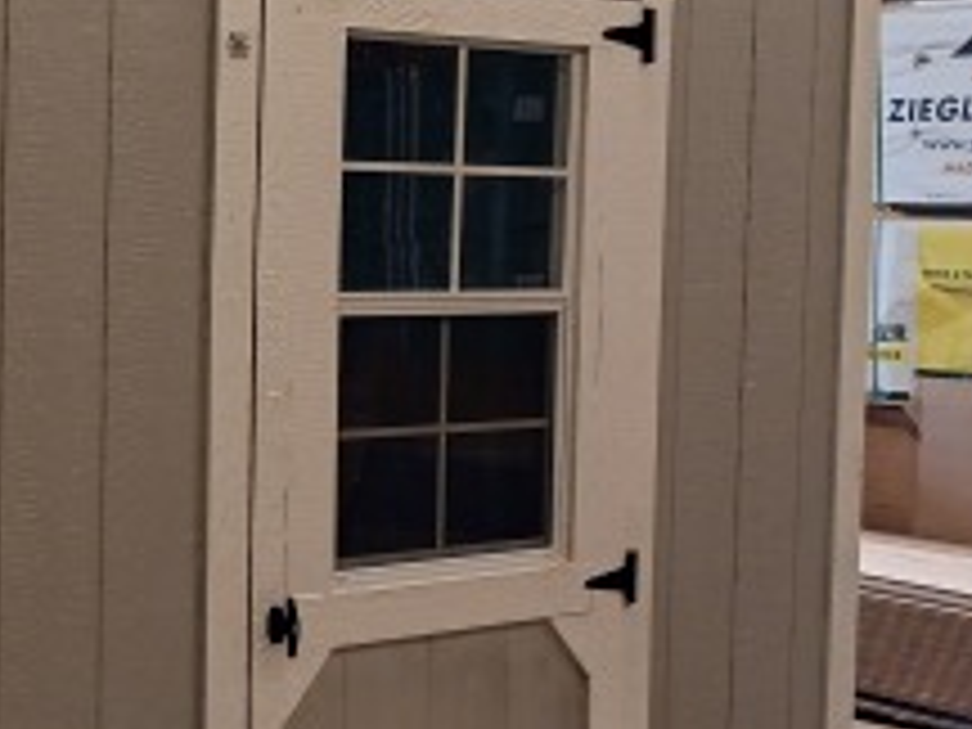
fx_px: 2246
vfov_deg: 18.4
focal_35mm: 80
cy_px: 338
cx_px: -108
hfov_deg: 22.9
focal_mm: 4
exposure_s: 1/60
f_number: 1.8
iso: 160
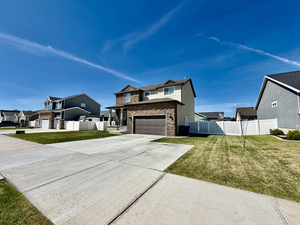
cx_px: 150
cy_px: 112
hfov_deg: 102.1
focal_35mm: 14
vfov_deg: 85.7
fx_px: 121
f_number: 2.2
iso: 20
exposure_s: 1/1312
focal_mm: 2.22
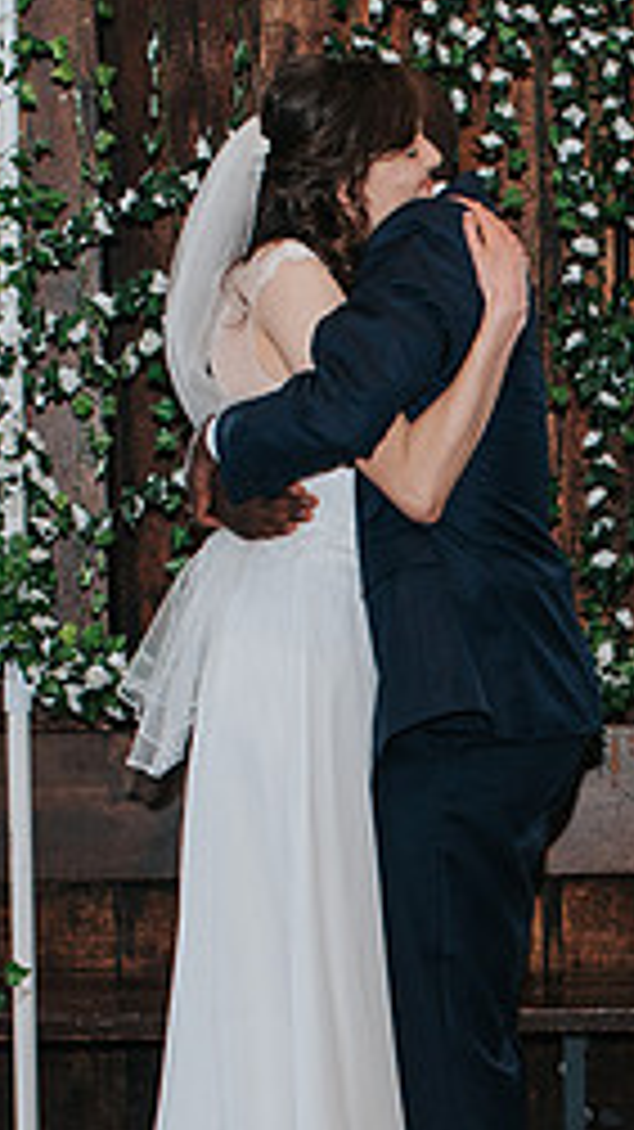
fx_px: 4039
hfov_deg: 8.9
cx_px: 710
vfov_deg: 15.7
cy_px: 1043
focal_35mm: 135
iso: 1000
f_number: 3.2
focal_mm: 35
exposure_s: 1/200
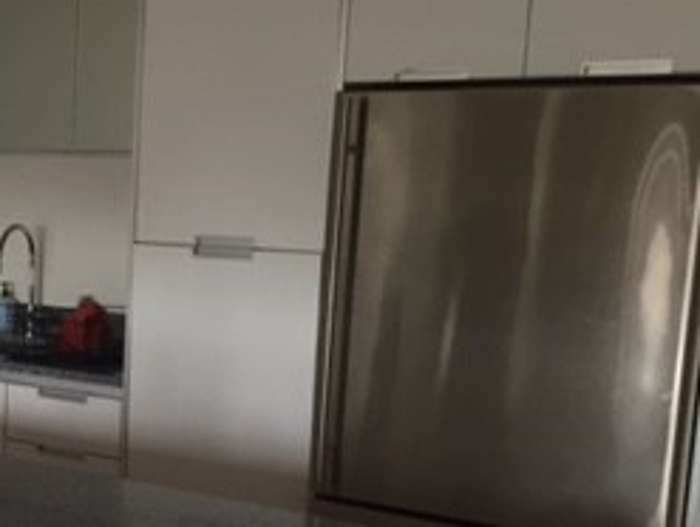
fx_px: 1519
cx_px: -162
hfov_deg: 23.5
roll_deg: -0.3
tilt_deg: -10.9
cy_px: 459
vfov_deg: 19.4
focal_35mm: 75
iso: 64
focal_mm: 4.15
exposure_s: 1/30
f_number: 2.2
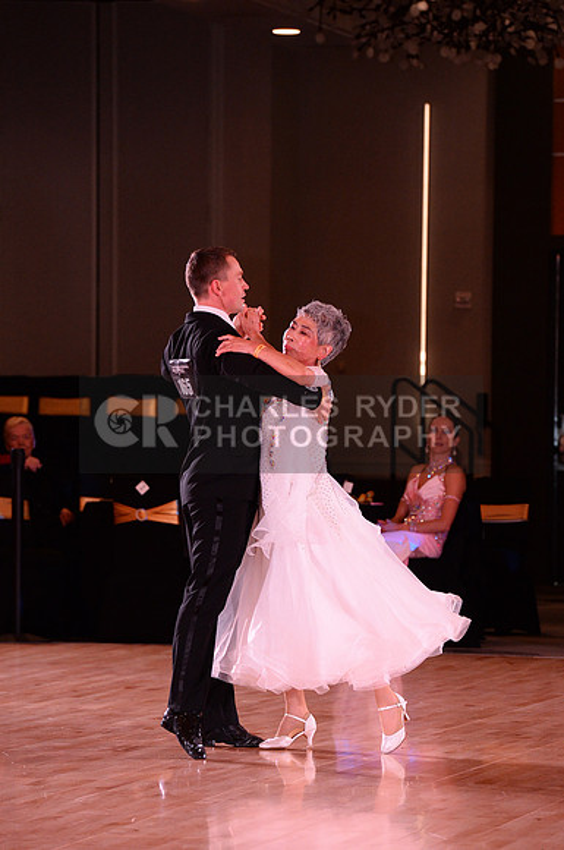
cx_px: 282
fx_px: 4714
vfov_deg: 10.3
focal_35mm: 200
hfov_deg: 6.8
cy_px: 425
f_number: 5.6
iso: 4000
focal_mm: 200
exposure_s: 1/250
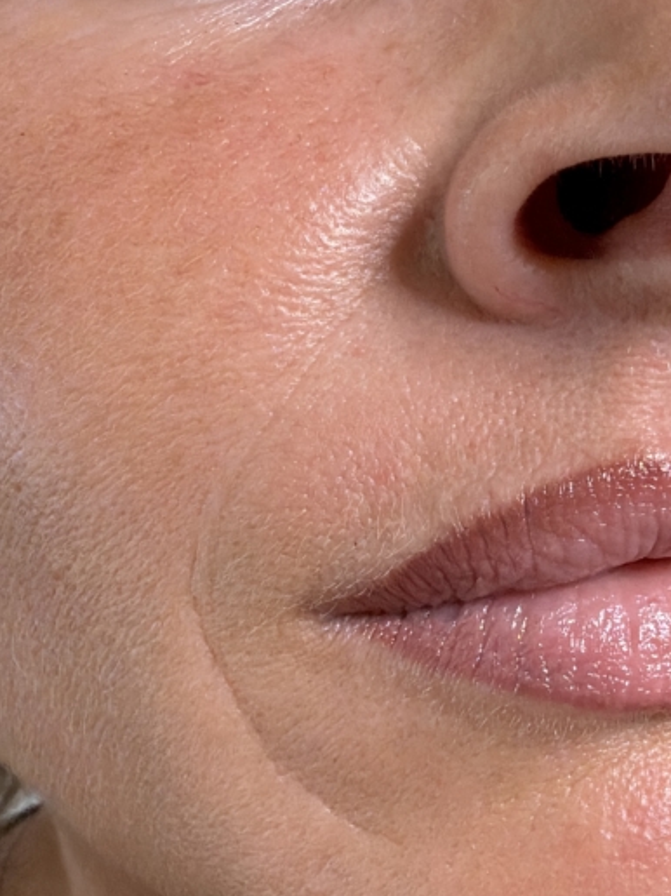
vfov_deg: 38.5
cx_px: 557
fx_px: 1241
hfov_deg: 29.4
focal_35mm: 48
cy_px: 684
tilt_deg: -13.8
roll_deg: +2.3
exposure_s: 1/243
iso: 320
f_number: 2.2
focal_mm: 2.22
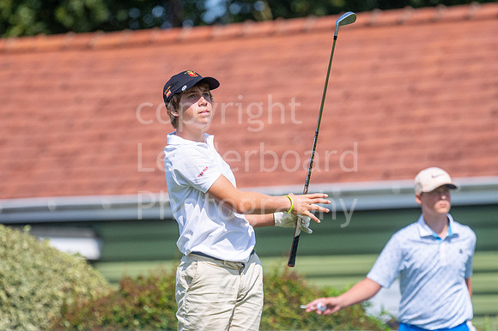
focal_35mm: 450
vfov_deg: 3.1
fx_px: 6221
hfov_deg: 4.6
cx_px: 249
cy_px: 166
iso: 640
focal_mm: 300
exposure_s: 1/6400
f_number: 5
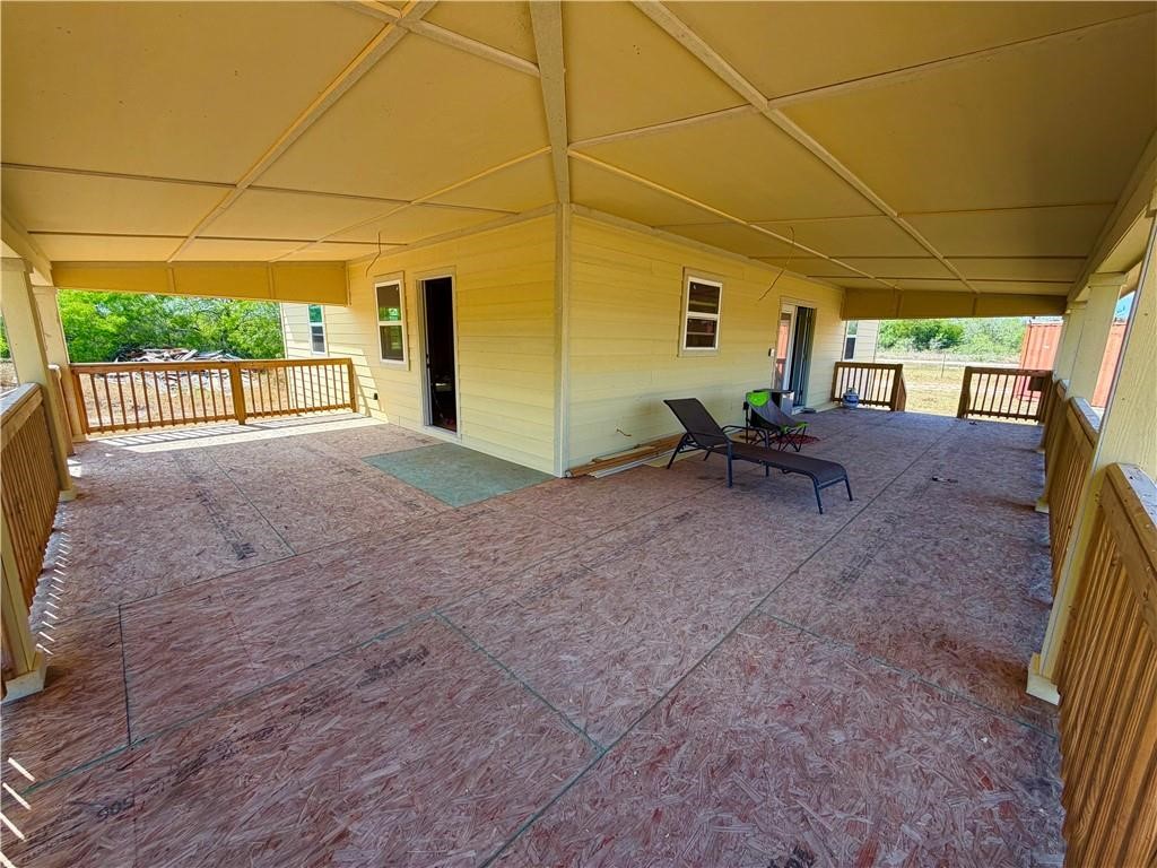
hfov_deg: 102.1
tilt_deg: -12.6
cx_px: 578
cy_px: 434
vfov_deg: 85.7
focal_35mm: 14
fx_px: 468
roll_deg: -0.6
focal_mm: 2.22
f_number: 2.2
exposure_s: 1/335
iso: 50
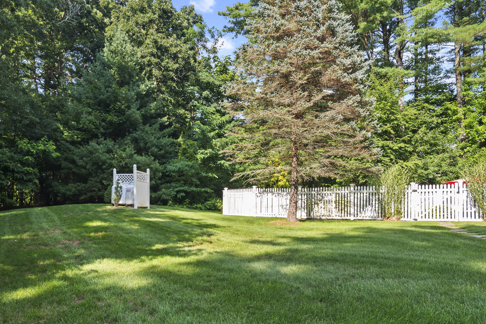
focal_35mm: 25
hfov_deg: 71.2
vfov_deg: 49.7
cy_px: 233
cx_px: 213
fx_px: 337
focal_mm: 17
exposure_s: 1/30
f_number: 9
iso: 250
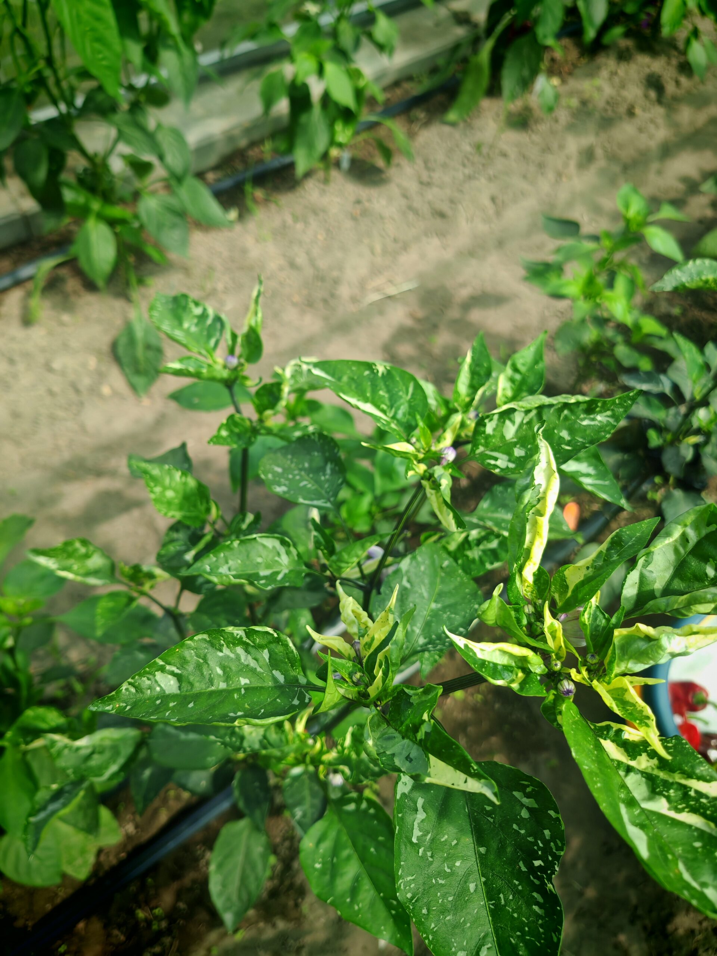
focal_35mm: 26
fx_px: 718
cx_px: 358
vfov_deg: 67.3
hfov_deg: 53.1
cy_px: 478
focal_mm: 5.4
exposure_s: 1/290
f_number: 1.6
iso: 50
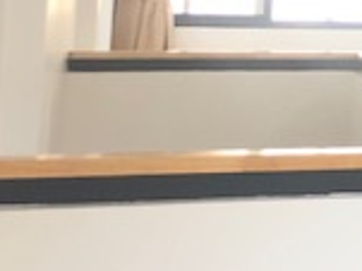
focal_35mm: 119
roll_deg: -1.1
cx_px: 743
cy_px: -82
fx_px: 1243
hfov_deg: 13.8
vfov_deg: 12.1
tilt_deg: +3.7
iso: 40
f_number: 1.8
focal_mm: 4
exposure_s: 1/30
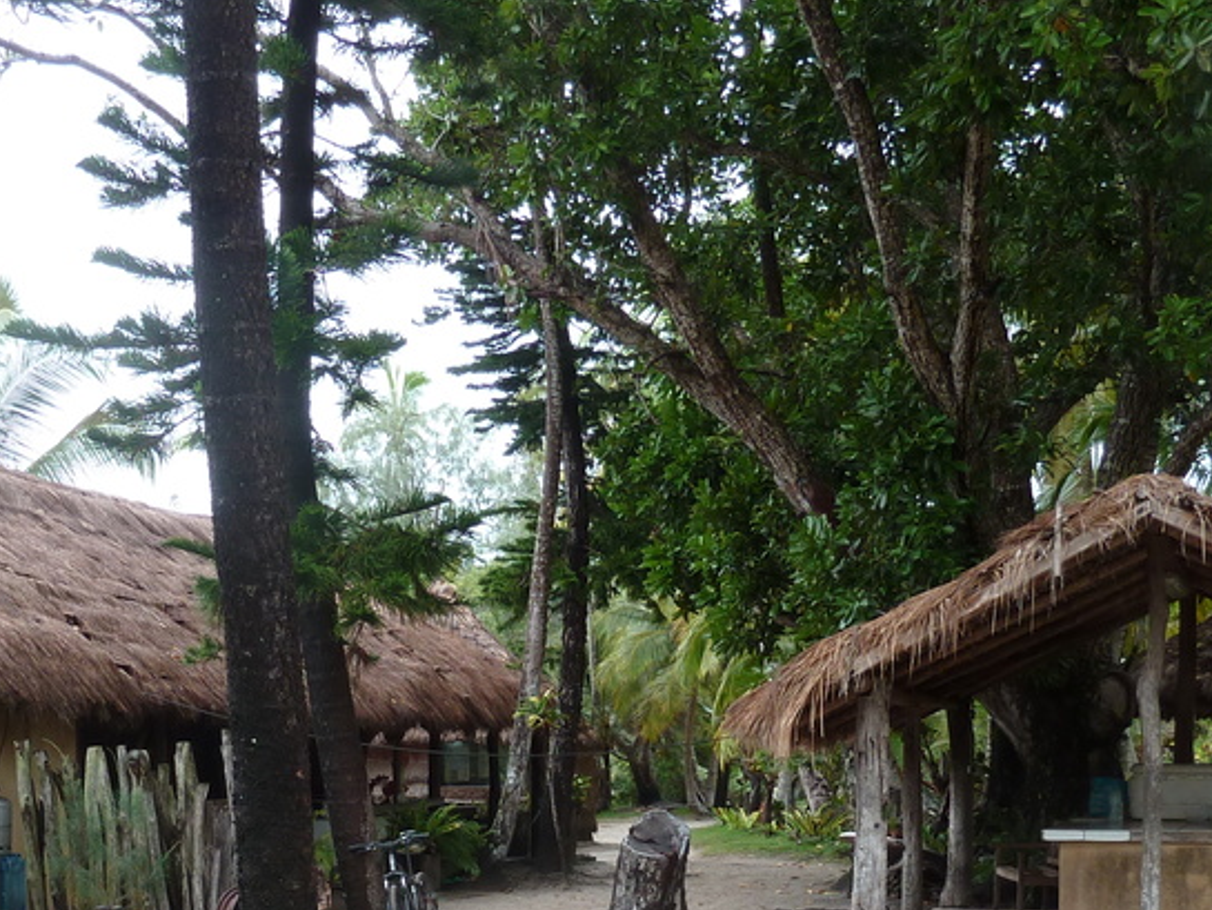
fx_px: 1926
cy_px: 910
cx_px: 436
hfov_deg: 34.7
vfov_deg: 25.3
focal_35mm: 55
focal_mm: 4.1
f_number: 3.3
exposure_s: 1/60
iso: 80
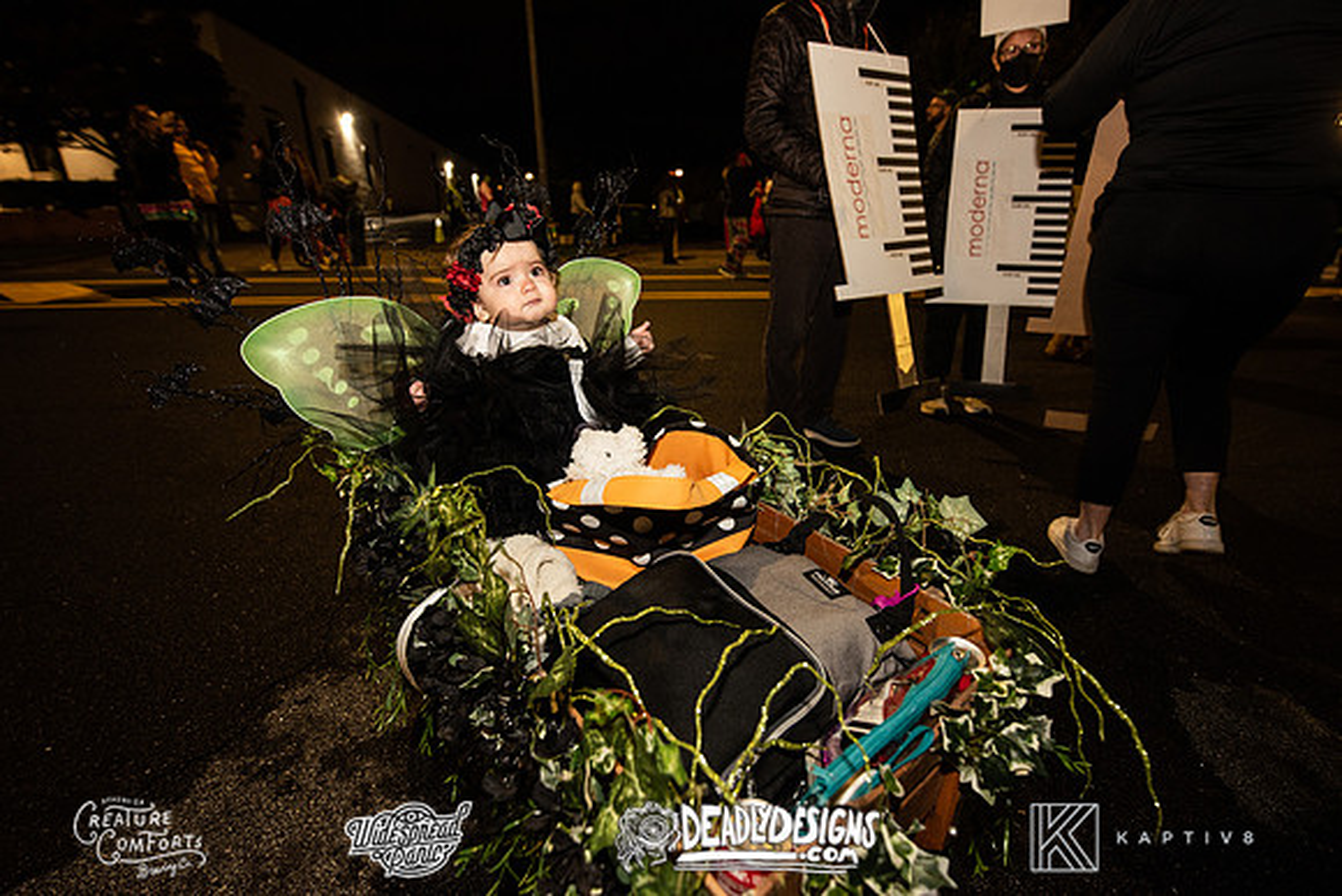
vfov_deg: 73.8
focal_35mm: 16
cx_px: 671
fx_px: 597
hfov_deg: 96.7
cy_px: 448
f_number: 3.5
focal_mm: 16
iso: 2000
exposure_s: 1/80
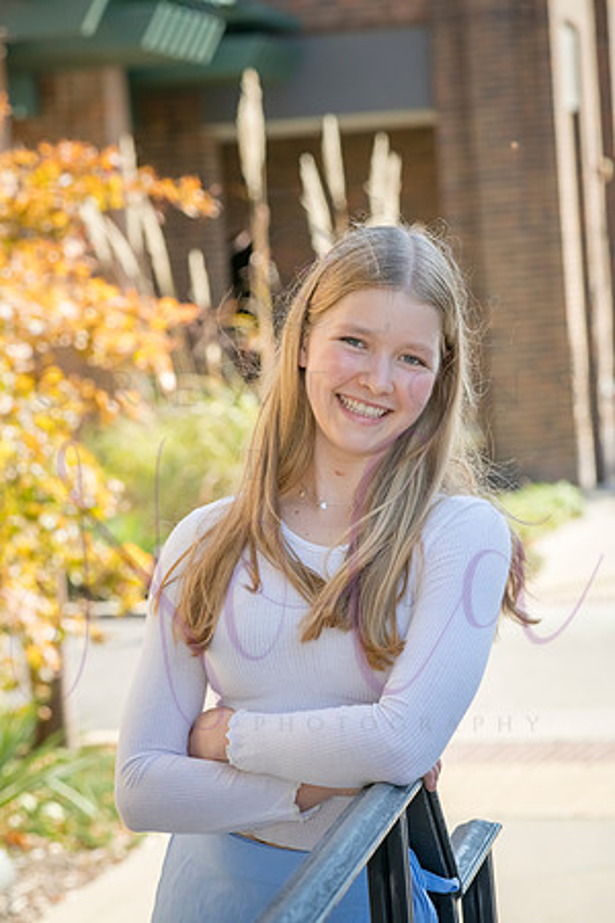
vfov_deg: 19.5
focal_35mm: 105
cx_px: 308
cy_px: 462
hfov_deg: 13.0
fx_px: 2690
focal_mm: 105
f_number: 6.3
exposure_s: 1/800
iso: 400
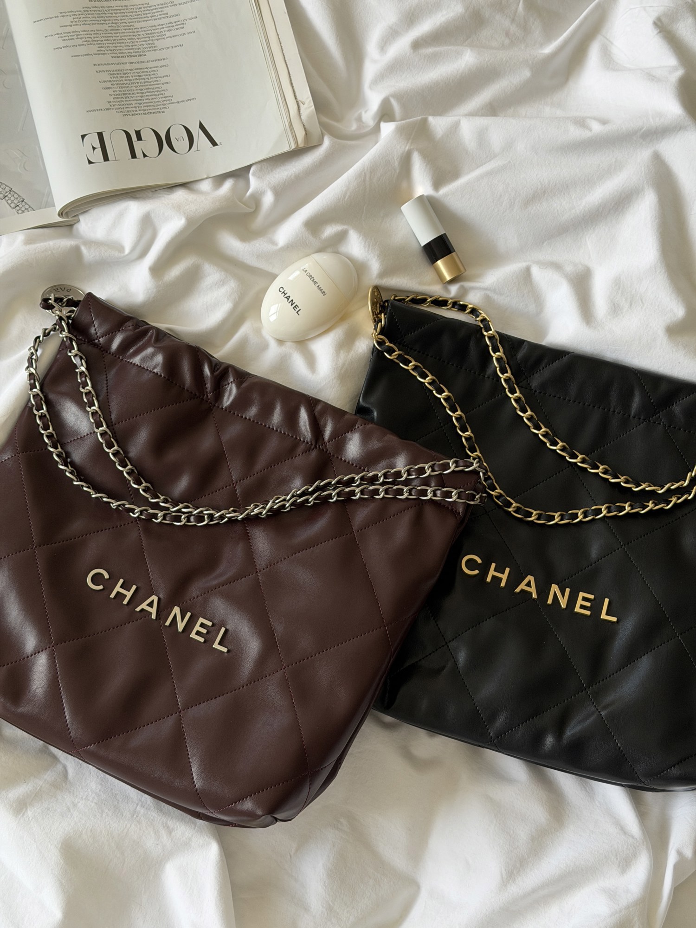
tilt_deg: -77.0
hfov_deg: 30.3
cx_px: 348
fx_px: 1287
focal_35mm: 48
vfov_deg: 39.7
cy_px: 464
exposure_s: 1/415
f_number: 1.78
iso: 64
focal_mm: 6.76
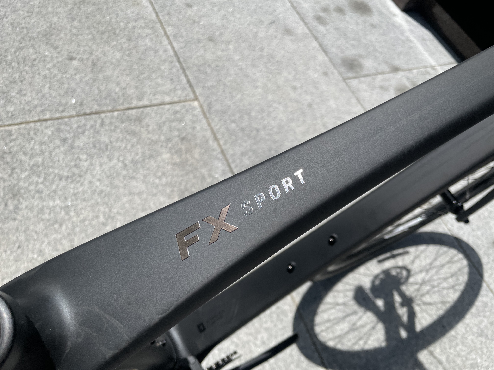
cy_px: 185
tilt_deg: -54.1
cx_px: 247
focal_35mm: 26
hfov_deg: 67.3
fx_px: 371
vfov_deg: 53.1
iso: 50
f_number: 1.6
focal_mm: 4.2
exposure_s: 1/7299
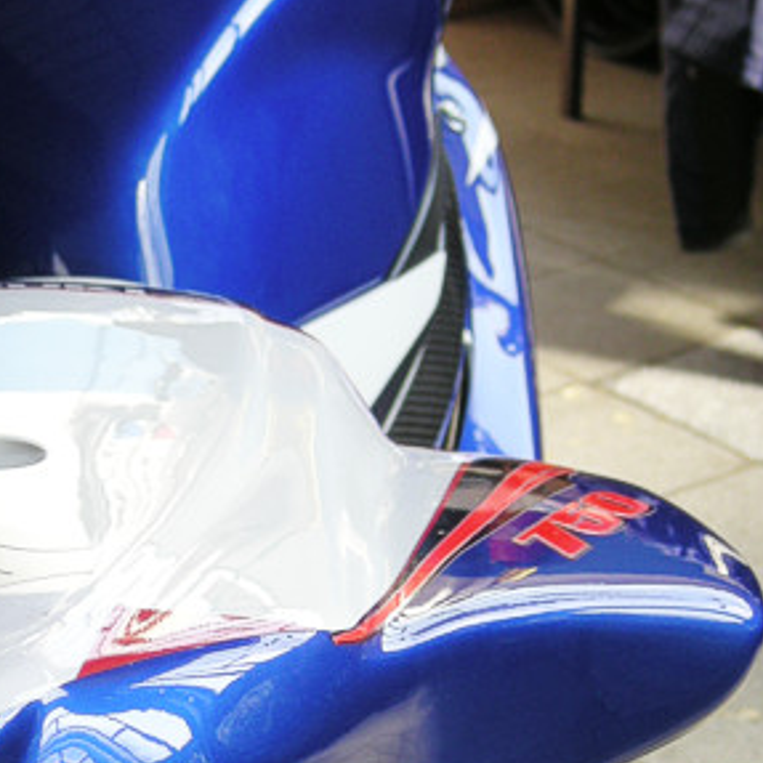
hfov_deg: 13.0
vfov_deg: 13.1
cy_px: 606
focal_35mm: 133
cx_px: -5
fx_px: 3317
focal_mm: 8.8
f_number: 3.3
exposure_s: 1/55.8
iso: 62
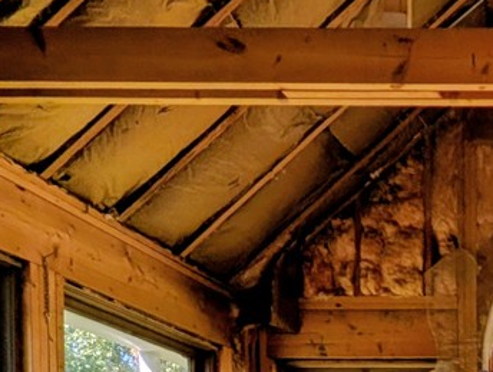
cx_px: 737
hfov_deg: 27.0
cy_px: 579
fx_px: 713
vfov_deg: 22.9
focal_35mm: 50
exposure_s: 1/522
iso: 49
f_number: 1.7
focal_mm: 2.02
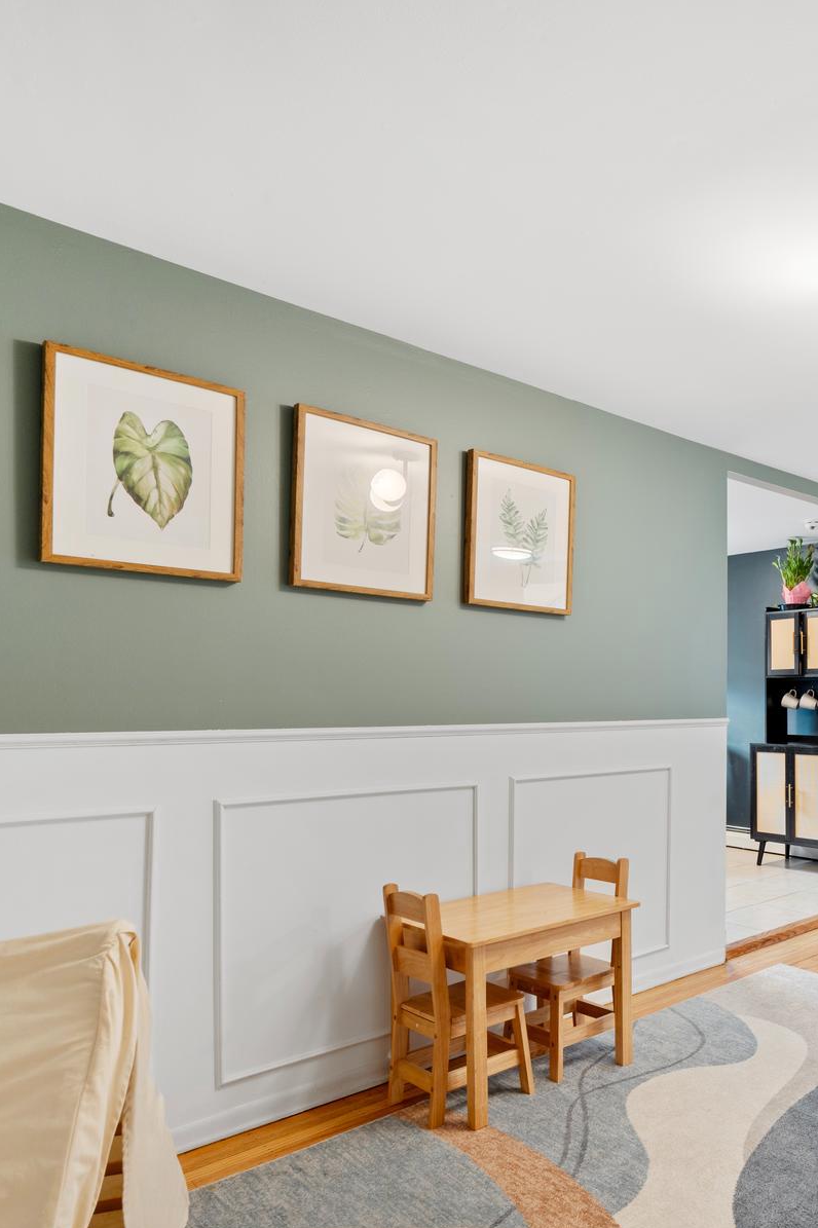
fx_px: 818
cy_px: 692
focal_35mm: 24
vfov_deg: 73.4
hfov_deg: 46.1
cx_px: 786
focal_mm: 14
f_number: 8
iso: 200
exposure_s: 1/2
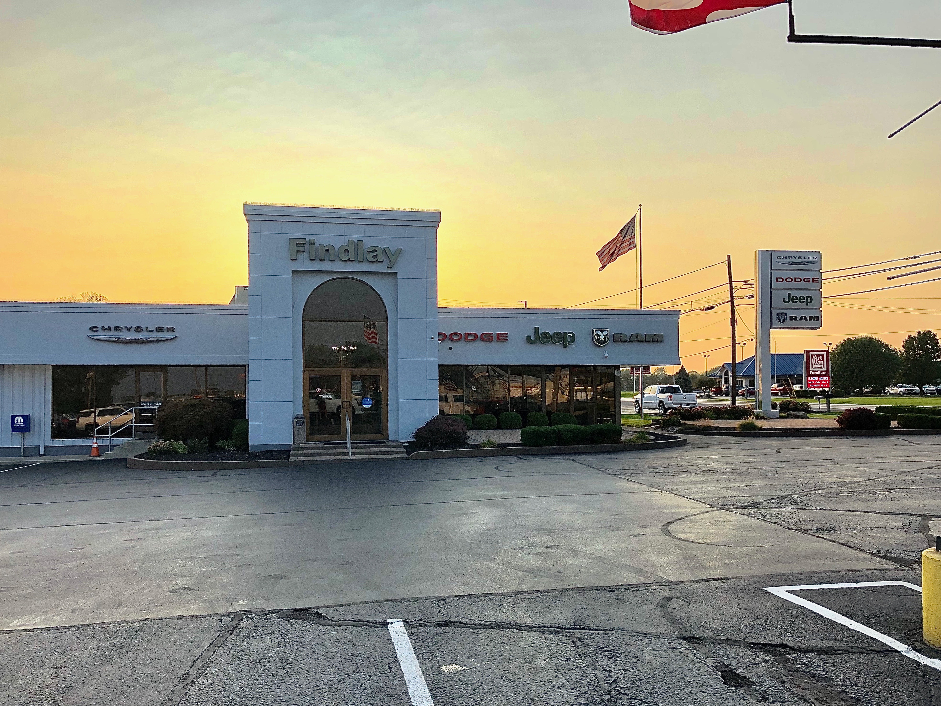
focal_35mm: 28
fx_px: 761
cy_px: 353
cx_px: 470
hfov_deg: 63.4
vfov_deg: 49.7
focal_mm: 4
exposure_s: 1/842
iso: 20
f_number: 1.8
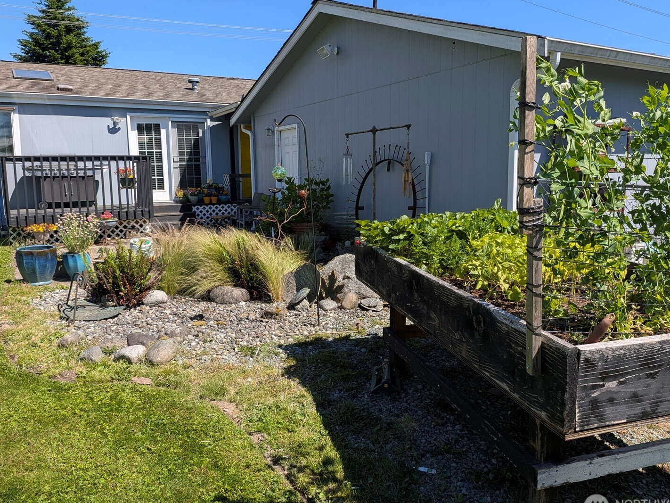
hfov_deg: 65.3
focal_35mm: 27
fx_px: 523
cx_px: 329
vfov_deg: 51.4
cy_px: 243
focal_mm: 4.53
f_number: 1.7
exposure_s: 1/1404
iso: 30
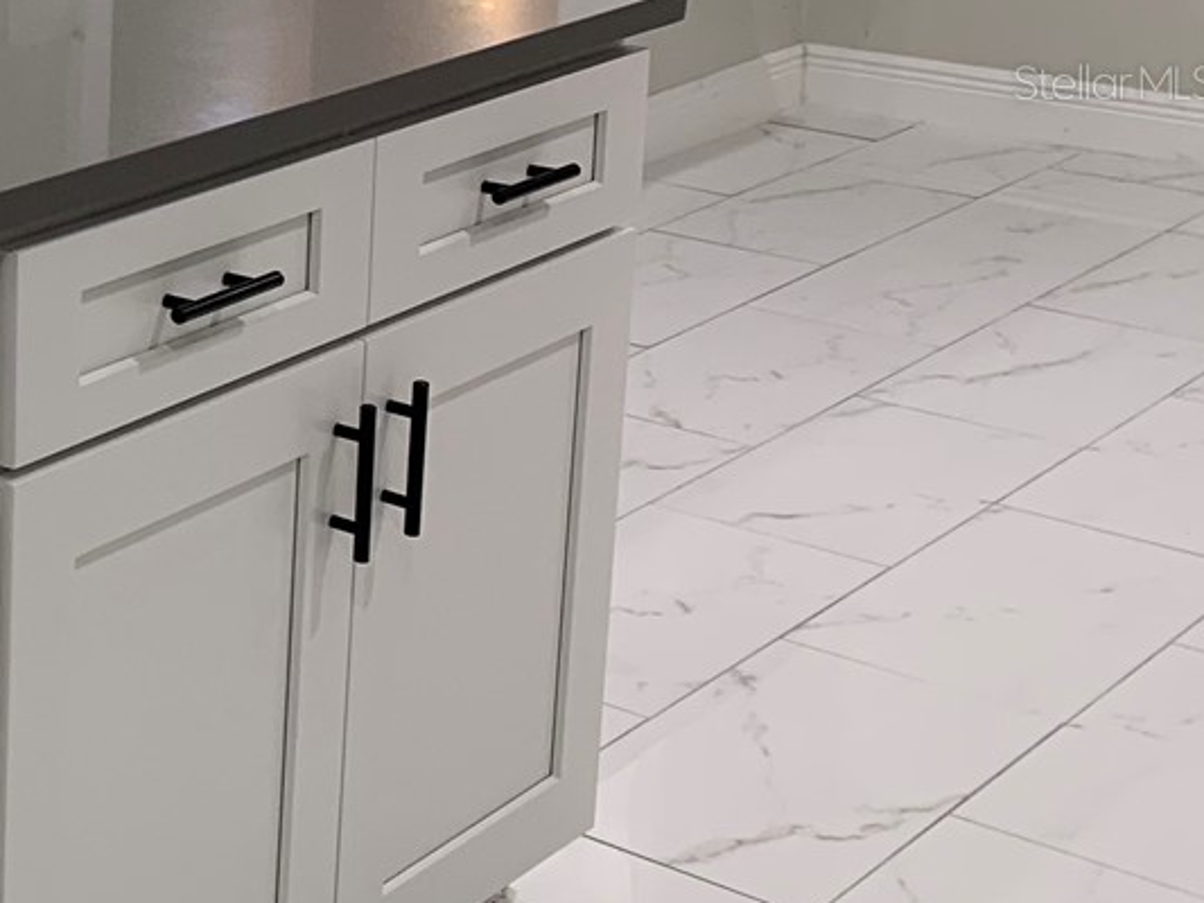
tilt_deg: -13.8
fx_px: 2714
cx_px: -581
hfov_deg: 21.3
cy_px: 81
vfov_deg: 18.6
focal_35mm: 78
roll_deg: +2.2
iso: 64
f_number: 1.8
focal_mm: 4.25
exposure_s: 1/60
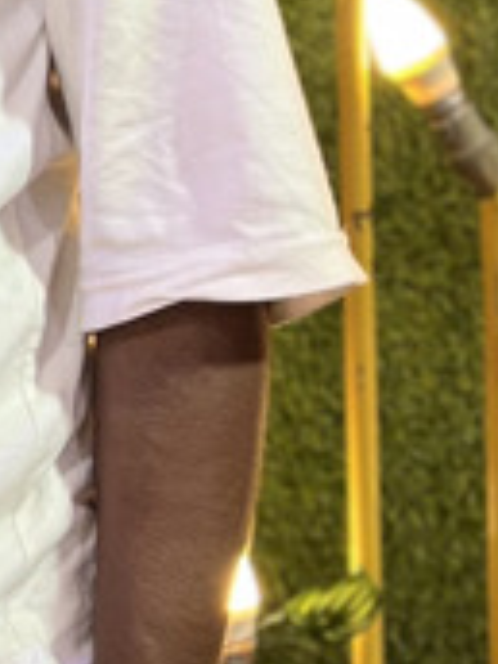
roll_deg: +2.4
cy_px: -270
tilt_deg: -3.9
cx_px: -297
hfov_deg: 9.3
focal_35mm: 155
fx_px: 2973
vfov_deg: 12.3
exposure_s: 1/50
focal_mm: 5.1
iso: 80
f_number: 1.6
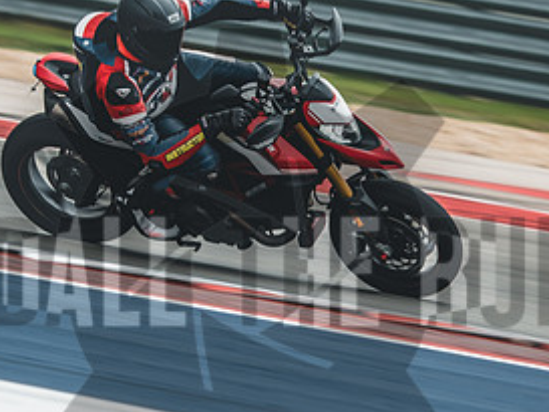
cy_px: 281
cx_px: 306
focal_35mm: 717
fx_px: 11376
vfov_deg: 2.1
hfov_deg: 2.8
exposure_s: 1/320
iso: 160
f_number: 4
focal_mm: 200
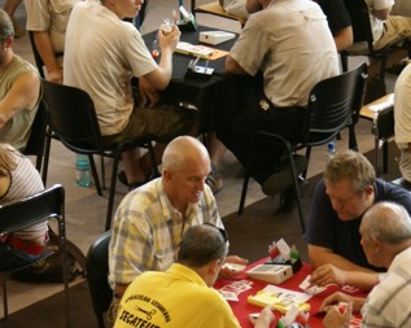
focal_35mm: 218
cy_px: 280
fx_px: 2649
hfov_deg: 8.9
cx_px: 292
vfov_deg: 7.1
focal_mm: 70
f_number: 5.6
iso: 400
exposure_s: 1/30
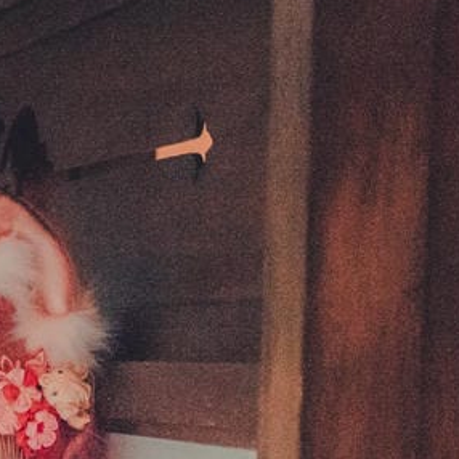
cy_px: 616
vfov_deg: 9.6
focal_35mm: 178
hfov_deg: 9.2
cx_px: -457
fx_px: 2670
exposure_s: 1/1250
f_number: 2.8
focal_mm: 50
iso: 10000
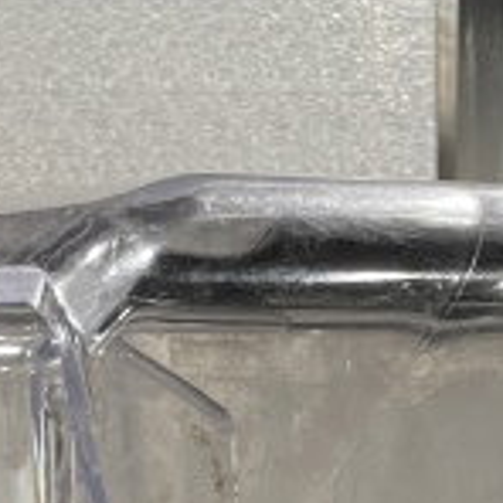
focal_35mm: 126
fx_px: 2071
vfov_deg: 11.6
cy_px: 1171
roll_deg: -0.3
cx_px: 496
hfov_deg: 13.7
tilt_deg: -20.5
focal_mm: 4.2
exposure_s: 1/60
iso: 160
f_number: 1.6
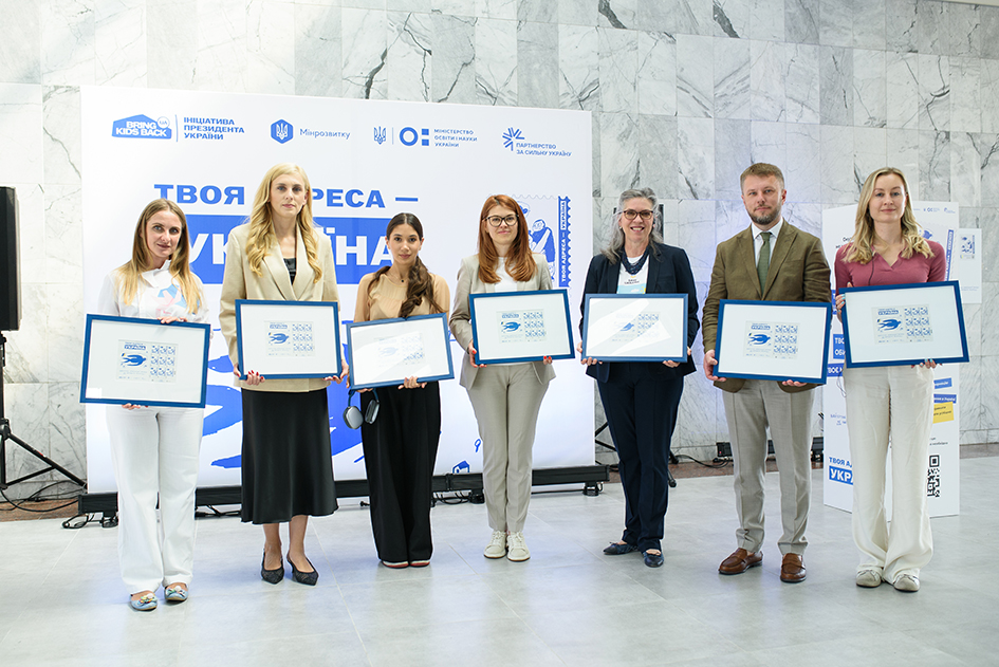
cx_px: 500
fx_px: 972
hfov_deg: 54.4
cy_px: 334
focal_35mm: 35
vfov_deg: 37.9
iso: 500
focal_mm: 35
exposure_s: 1/250
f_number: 2.8
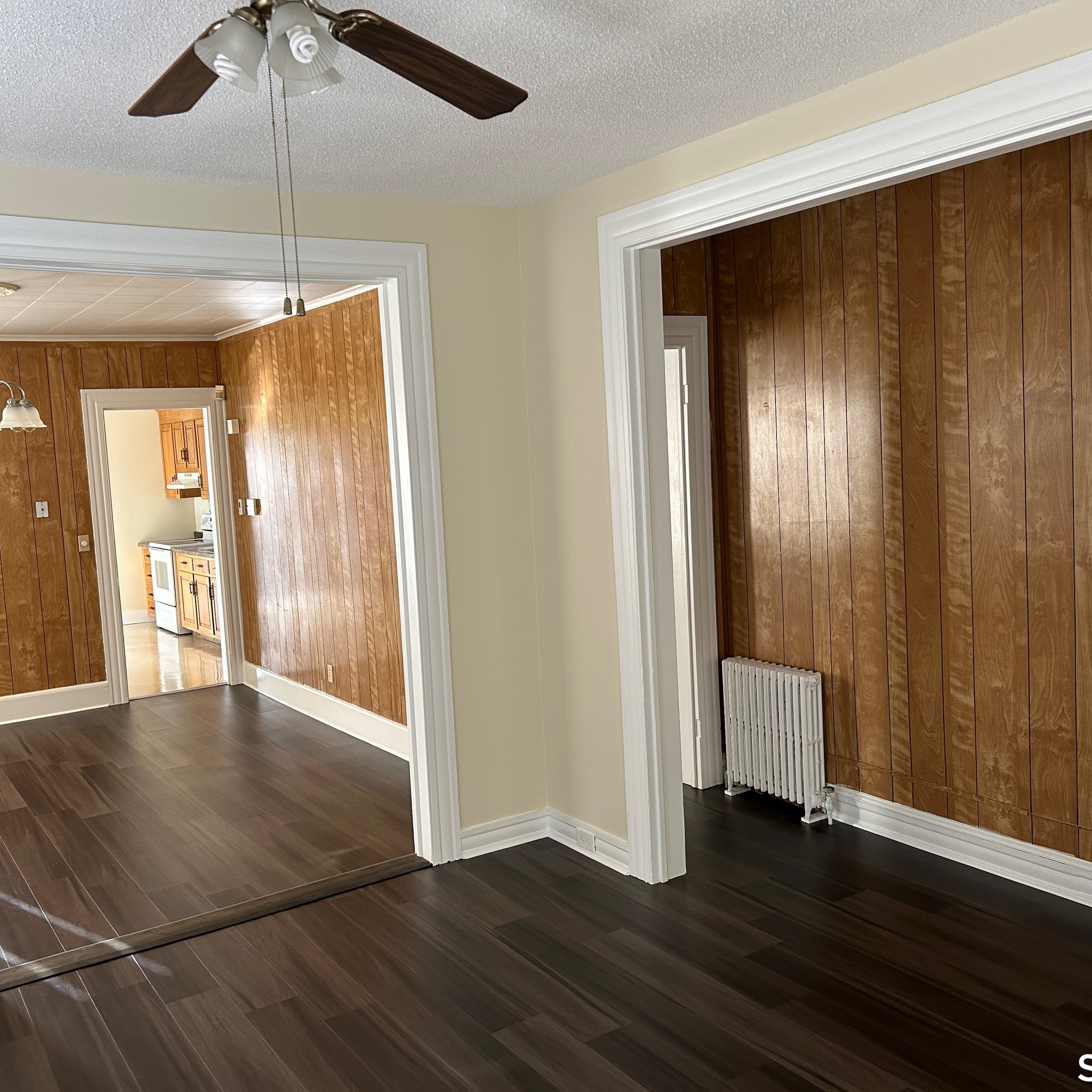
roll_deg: +2.8
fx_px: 1106
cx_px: 561
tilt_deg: -4.2
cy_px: 540
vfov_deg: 52.5
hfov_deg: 52.5
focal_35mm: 31
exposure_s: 1/60
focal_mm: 5.7
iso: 125
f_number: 1.5
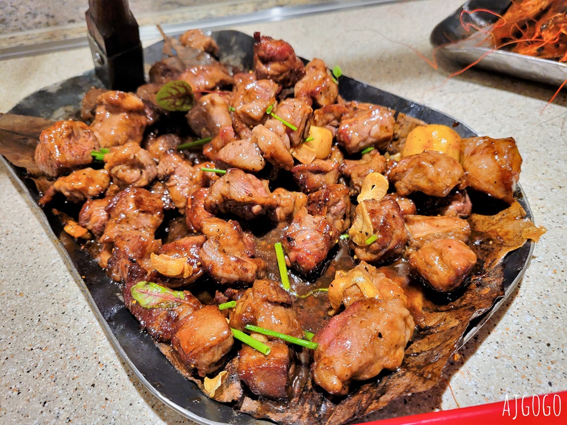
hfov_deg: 67.3
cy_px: 212
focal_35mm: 26
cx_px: 284
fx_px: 426
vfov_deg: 53.1
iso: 250
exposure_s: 1/120
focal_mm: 5.4
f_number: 1.8
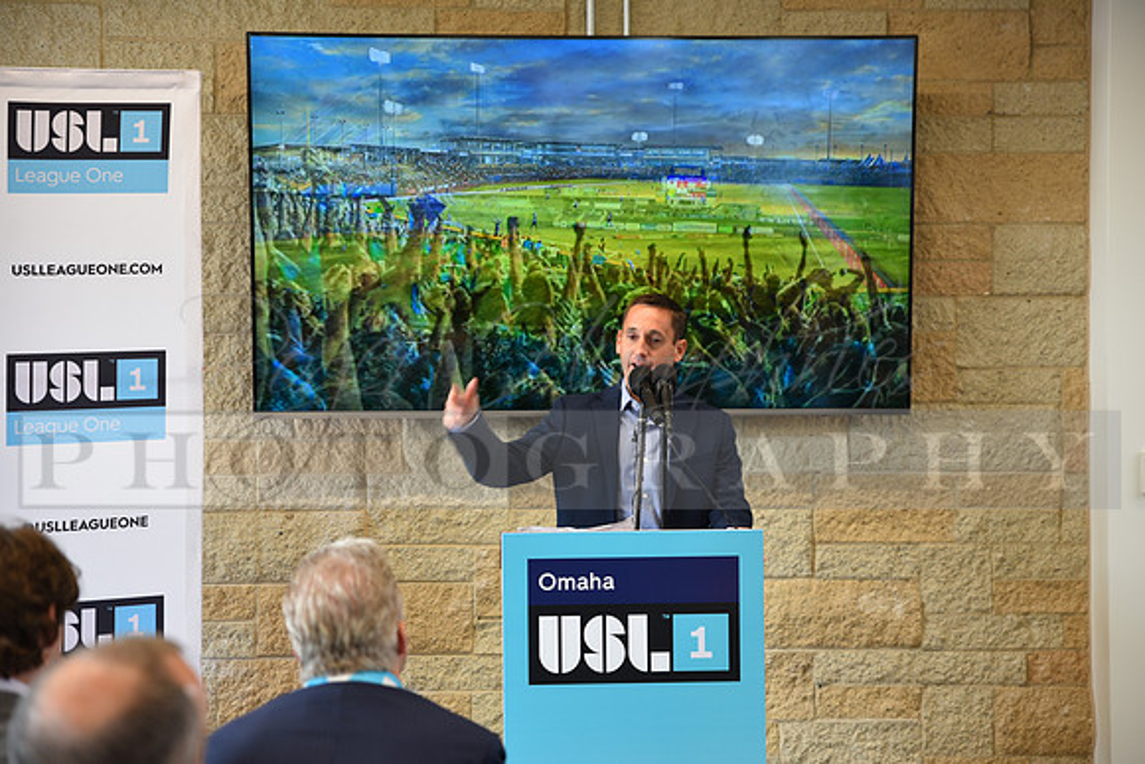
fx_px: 2227
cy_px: 382
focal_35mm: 70
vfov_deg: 19.5
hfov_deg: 28.8
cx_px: 572
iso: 400
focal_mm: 70
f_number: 2.8
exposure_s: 1/60
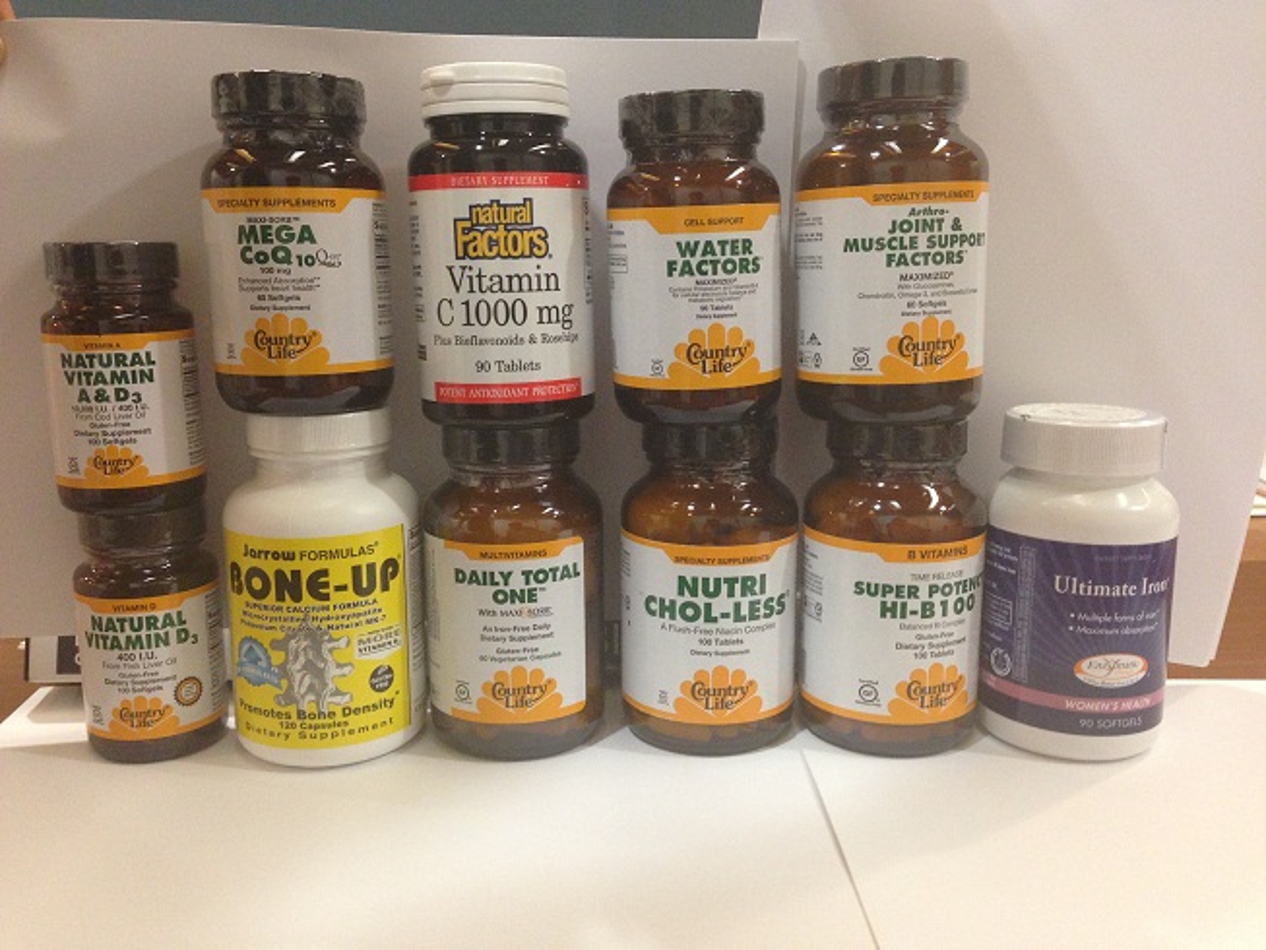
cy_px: 475
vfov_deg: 43.0
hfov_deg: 55.3
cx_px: 633
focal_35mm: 33
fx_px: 1207
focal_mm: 4.13
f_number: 2.4
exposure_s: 1/20
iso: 200
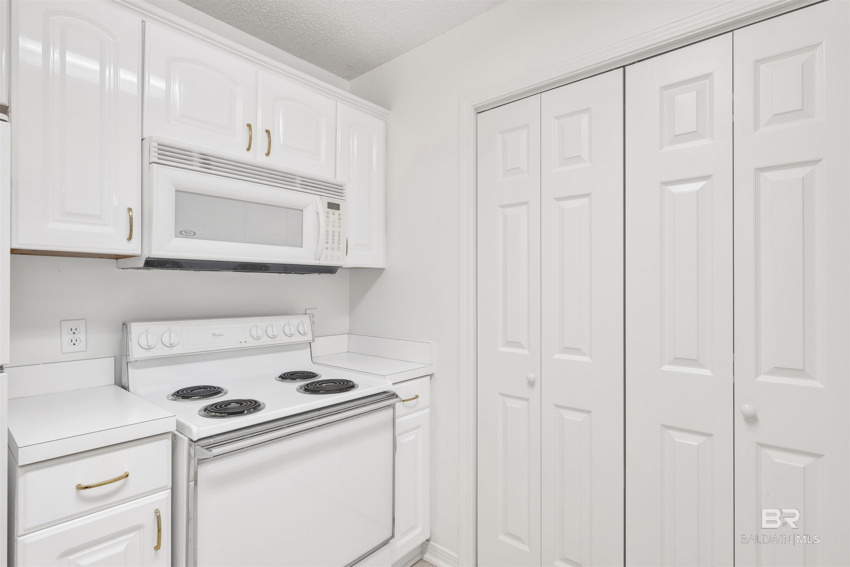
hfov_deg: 91.6
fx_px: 413
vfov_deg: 68.9
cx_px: 425
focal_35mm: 18
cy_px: 284
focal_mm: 17.5
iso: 400
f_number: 11
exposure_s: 1/8
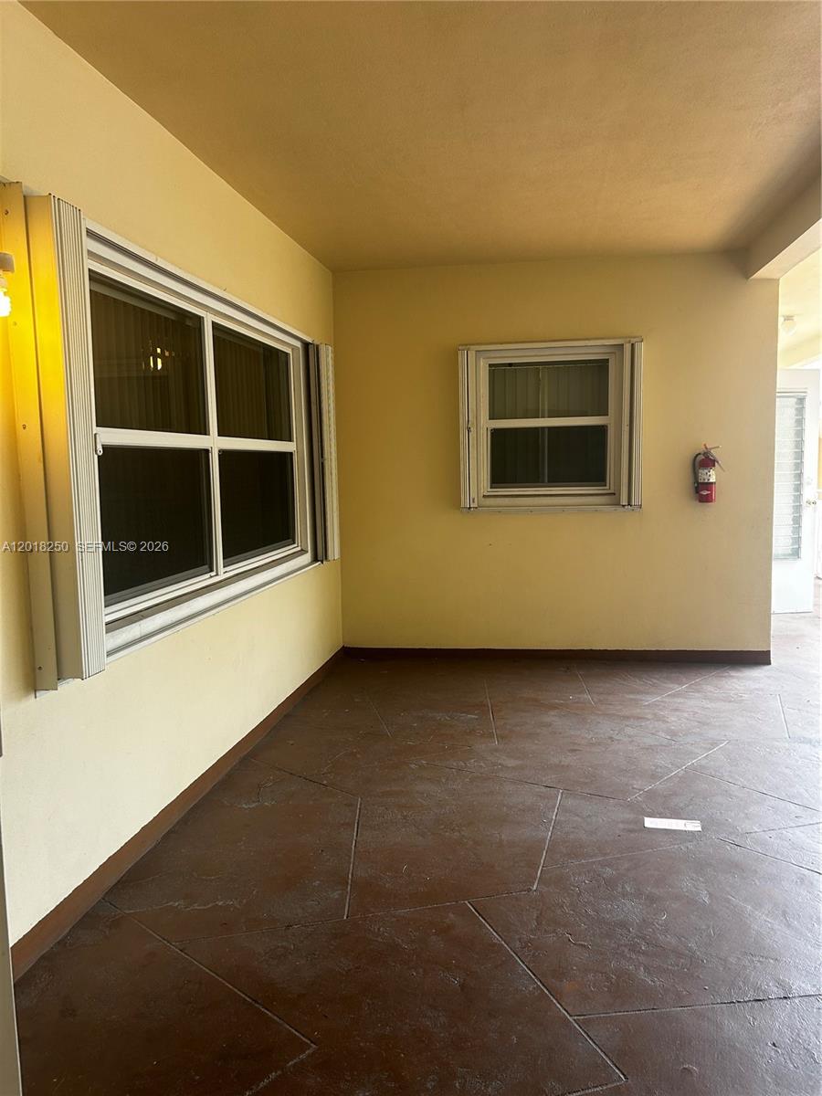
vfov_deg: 67.3
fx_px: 823
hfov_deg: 53.1
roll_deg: +1.0
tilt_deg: -4.8
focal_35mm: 26
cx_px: 411
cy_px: 548
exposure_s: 1/121
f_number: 1.5
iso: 80
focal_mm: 5.7
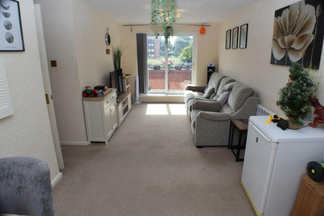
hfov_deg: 67.4
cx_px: 162
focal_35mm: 27
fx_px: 243
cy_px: 108
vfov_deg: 48.0
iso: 400
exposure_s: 1/200
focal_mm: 18
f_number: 7.1
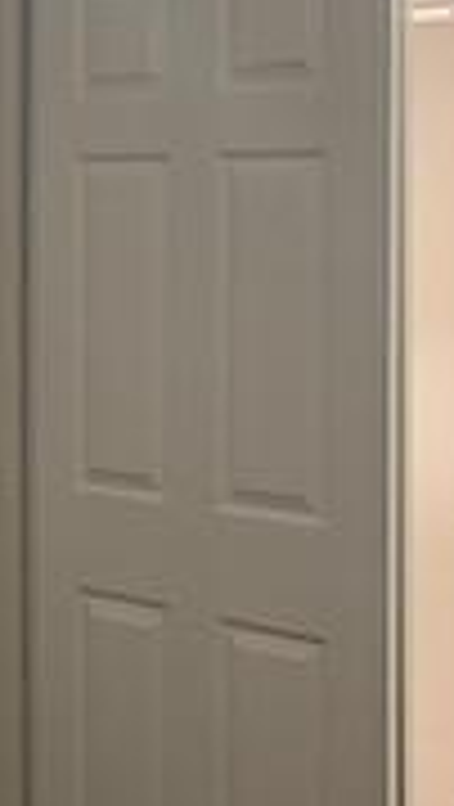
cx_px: -557
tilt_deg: -0.5
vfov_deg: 21.0
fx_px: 2156
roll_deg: +0.0
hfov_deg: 10.6
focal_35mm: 101
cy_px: 248
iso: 250
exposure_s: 1/40
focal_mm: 4.25
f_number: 1.8
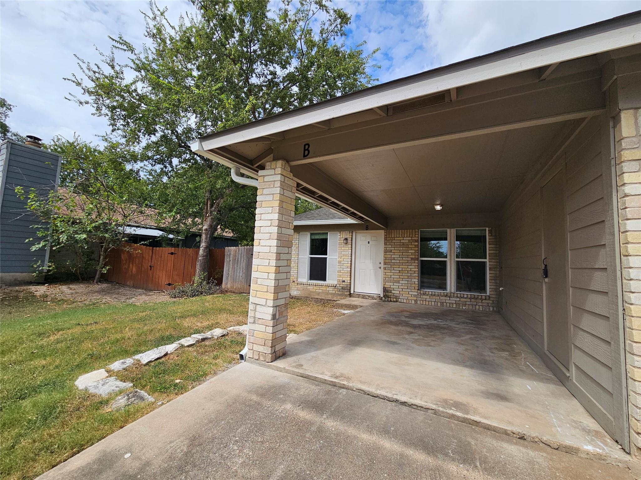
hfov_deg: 106.2
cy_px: 240
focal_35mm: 13
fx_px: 241
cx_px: 320
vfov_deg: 89.9
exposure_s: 1/1839
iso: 50
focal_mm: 2.2
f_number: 2.2
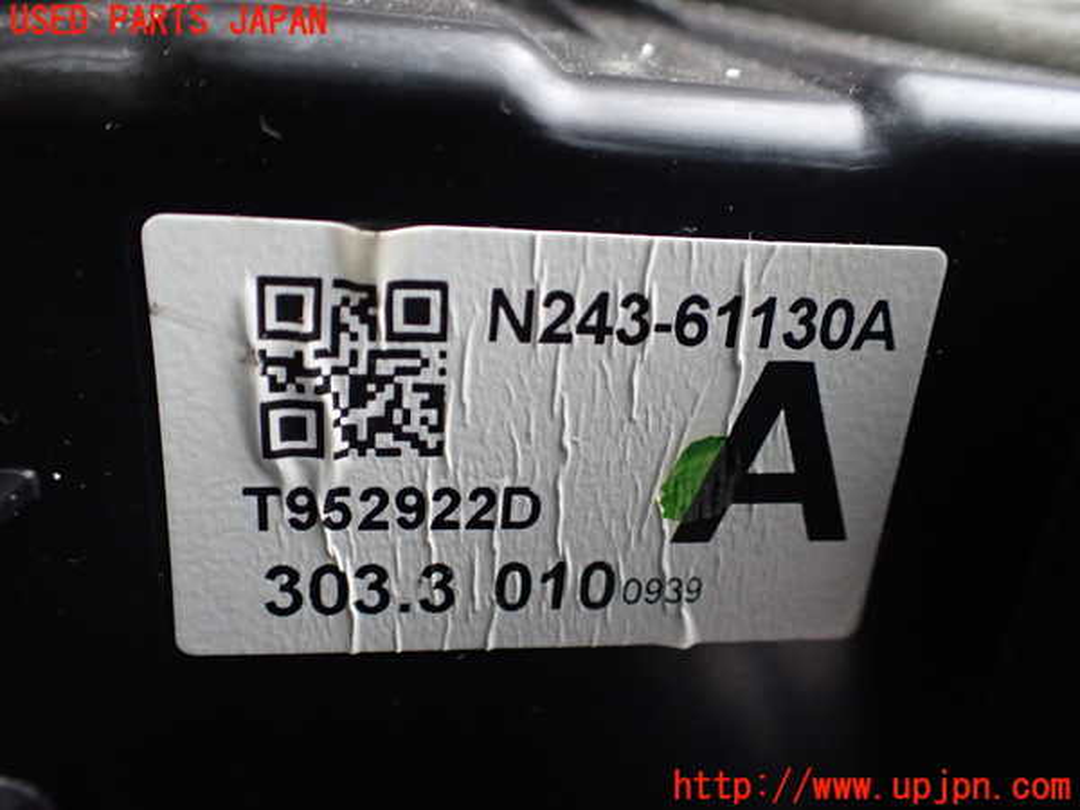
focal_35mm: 30
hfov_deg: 60.0
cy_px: 405
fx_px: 936
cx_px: 540
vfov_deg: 46.8
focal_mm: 5.4
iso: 400
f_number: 2.3
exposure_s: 1/125
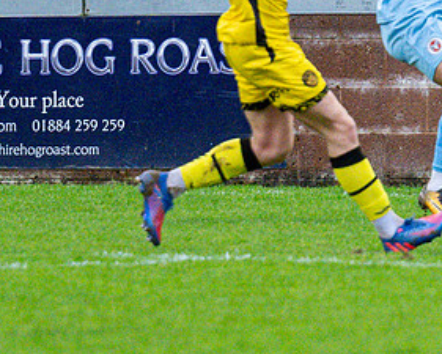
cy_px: 78
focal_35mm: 1011
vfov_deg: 1.5
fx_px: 13230
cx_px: 401
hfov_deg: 1.9
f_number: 2.8
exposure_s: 1/1600
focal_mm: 155
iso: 2000
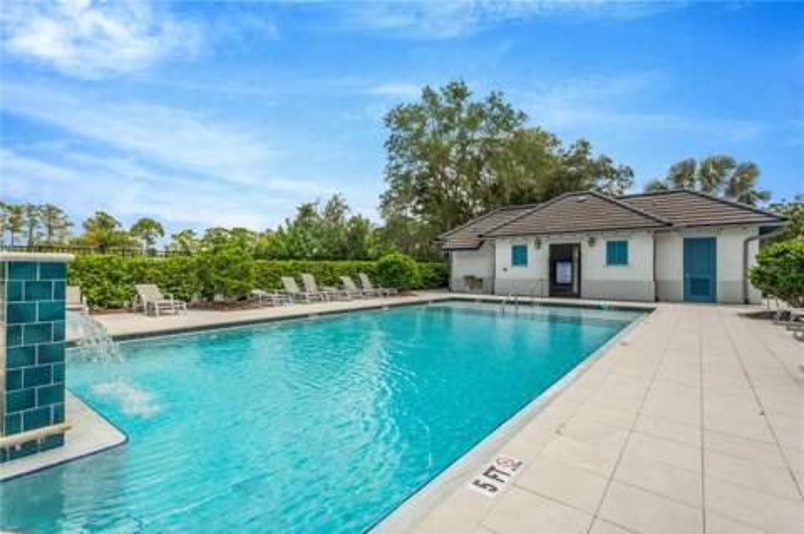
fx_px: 379
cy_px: 267
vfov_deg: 70.3
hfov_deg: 93.3
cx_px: 402
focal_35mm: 17
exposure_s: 1/1000
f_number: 6.3
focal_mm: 17
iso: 400
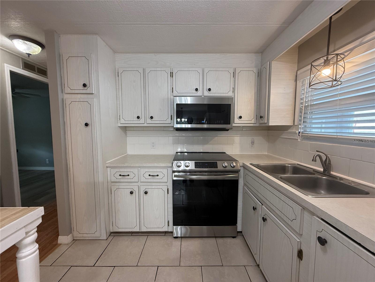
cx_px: 188
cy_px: 141
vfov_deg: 85.7
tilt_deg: -4.0
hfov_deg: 102.1
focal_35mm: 14
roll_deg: -0.2
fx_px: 152
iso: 250
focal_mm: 2.22
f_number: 2.2
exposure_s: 1/120
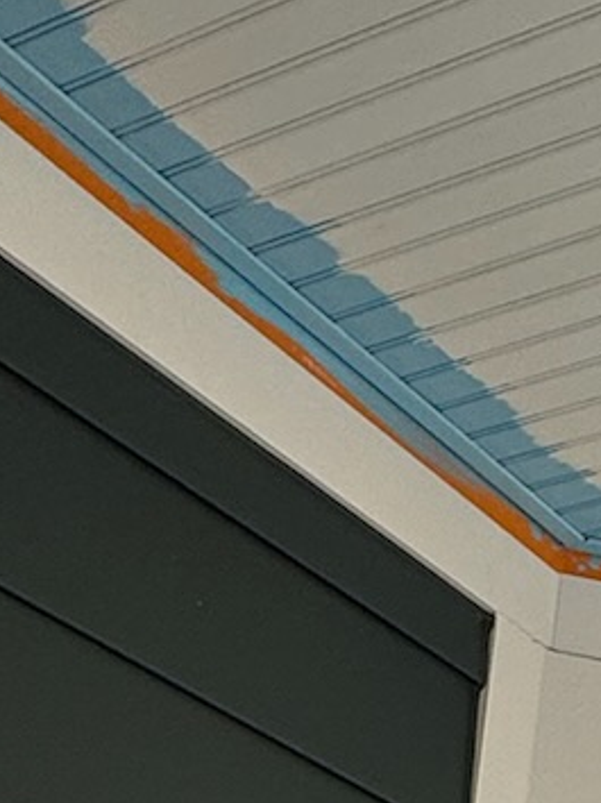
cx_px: 1016
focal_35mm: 81
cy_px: 955
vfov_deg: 22.3
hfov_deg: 16.0
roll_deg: -0.4
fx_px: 1877
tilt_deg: +19.3
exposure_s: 1/235
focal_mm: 2.22
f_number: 2.2
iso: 40
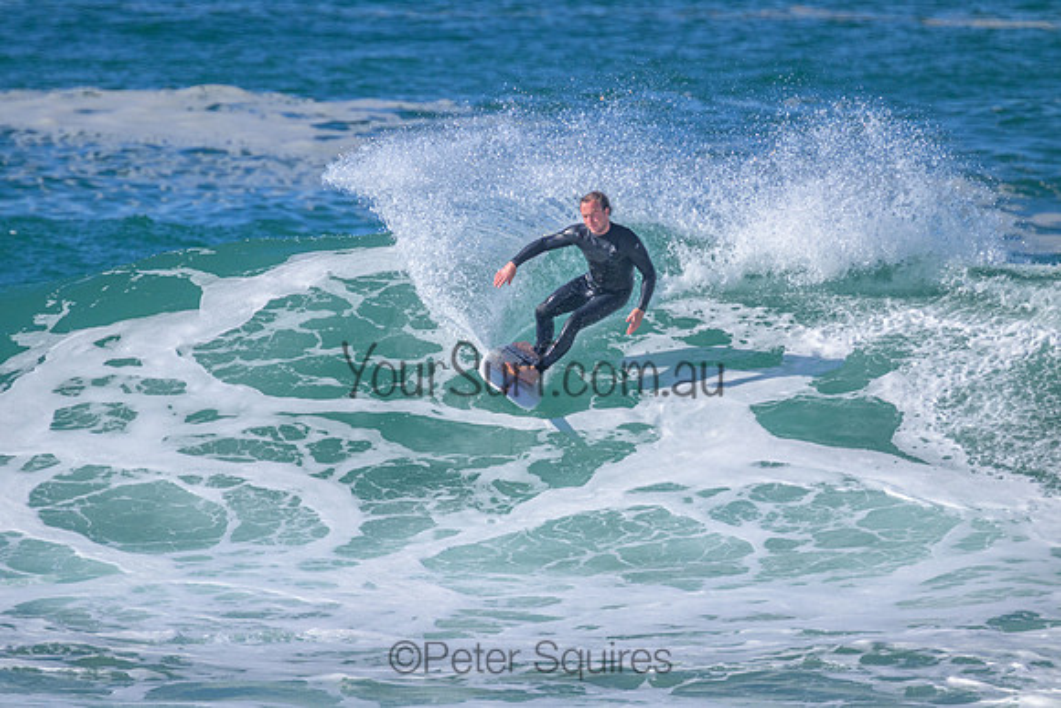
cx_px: 530
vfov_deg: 1.7
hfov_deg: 2.6
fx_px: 23582
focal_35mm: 800
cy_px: 354
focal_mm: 800
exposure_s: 1/2000
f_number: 11
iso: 1250
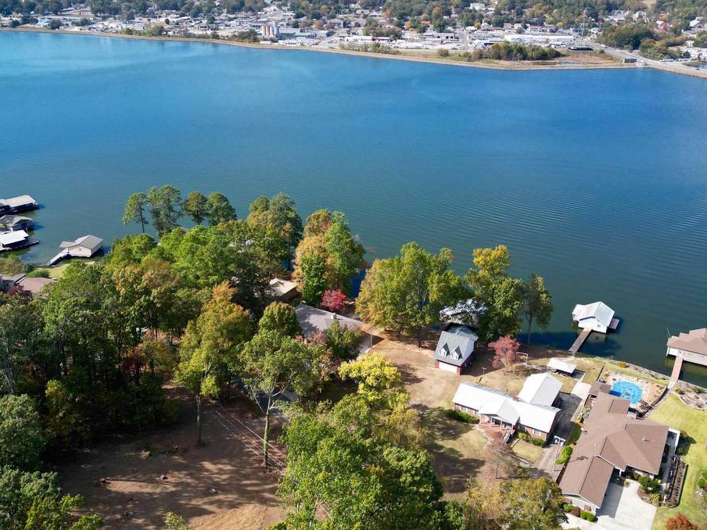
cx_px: 354
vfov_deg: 41.8
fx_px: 694
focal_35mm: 34
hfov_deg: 54.0
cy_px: 243
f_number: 1.7
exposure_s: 1/2500
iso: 200
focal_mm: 6.72
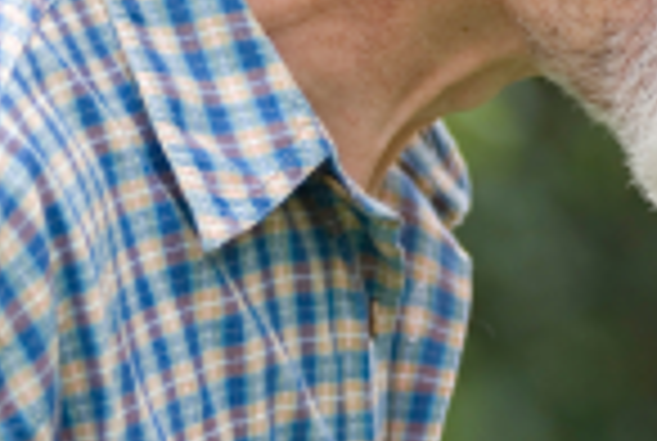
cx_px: 837
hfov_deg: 4.7
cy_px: -173
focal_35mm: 435
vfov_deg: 3.2
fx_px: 7955
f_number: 2.8
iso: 280
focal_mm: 100
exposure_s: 1/125
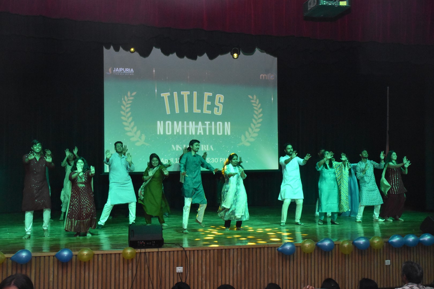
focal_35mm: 48
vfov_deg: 28.1
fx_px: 579
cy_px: 144
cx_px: 217
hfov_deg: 41.1
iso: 6400
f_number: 11
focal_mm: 32
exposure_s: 1/125
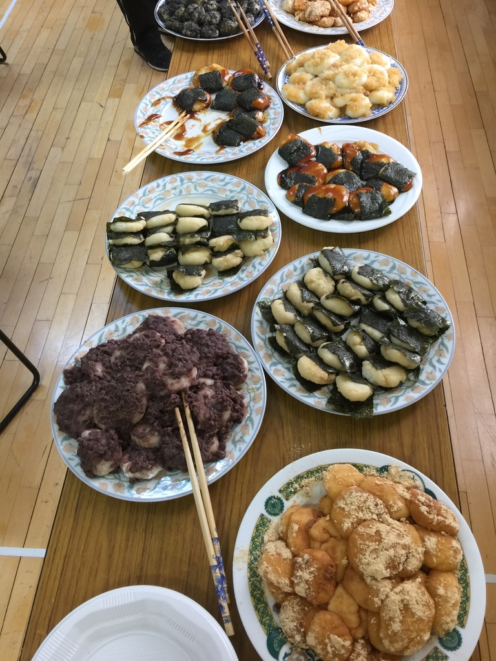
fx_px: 554
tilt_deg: -55.8
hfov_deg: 48.2
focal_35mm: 29
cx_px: 248
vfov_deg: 61.7
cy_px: 330
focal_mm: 4.15
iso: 50
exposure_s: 1/17
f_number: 2.2
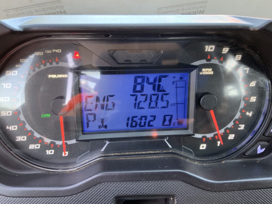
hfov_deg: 61.7
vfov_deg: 48.2
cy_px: 102
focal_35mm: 29
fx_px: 228
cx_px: 136
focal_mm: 3
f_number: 1.8
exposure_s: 1/102
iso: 64
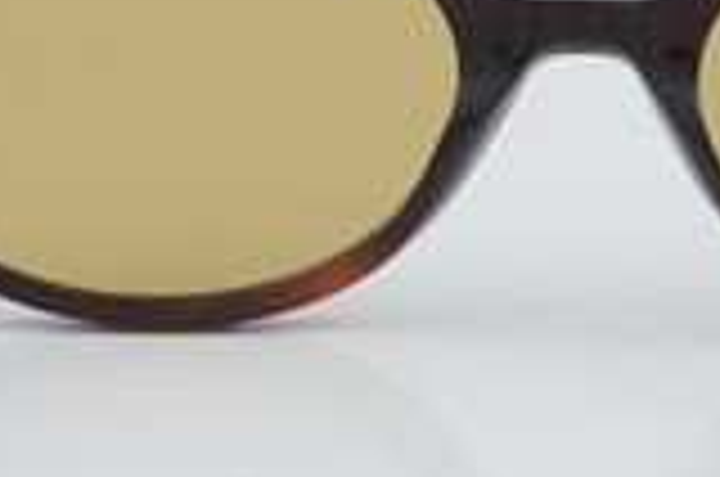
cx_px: 585
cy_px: 94
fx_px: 4117
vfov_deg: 6.6
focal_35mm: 206
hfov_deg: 10.0
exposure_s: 1/4
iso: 100
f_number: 29
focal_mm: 55
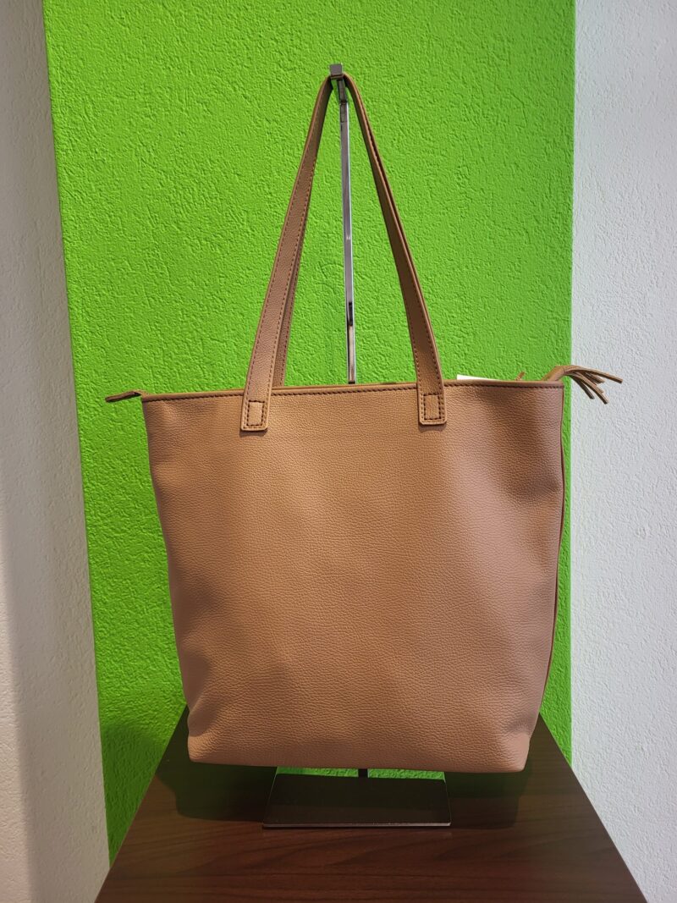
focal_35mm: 26
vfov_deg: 67.3
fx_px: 678
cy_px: 452
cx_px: 338
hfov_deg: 53.1
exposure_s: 1/100
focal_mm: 5.4
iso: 80
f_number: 1.8
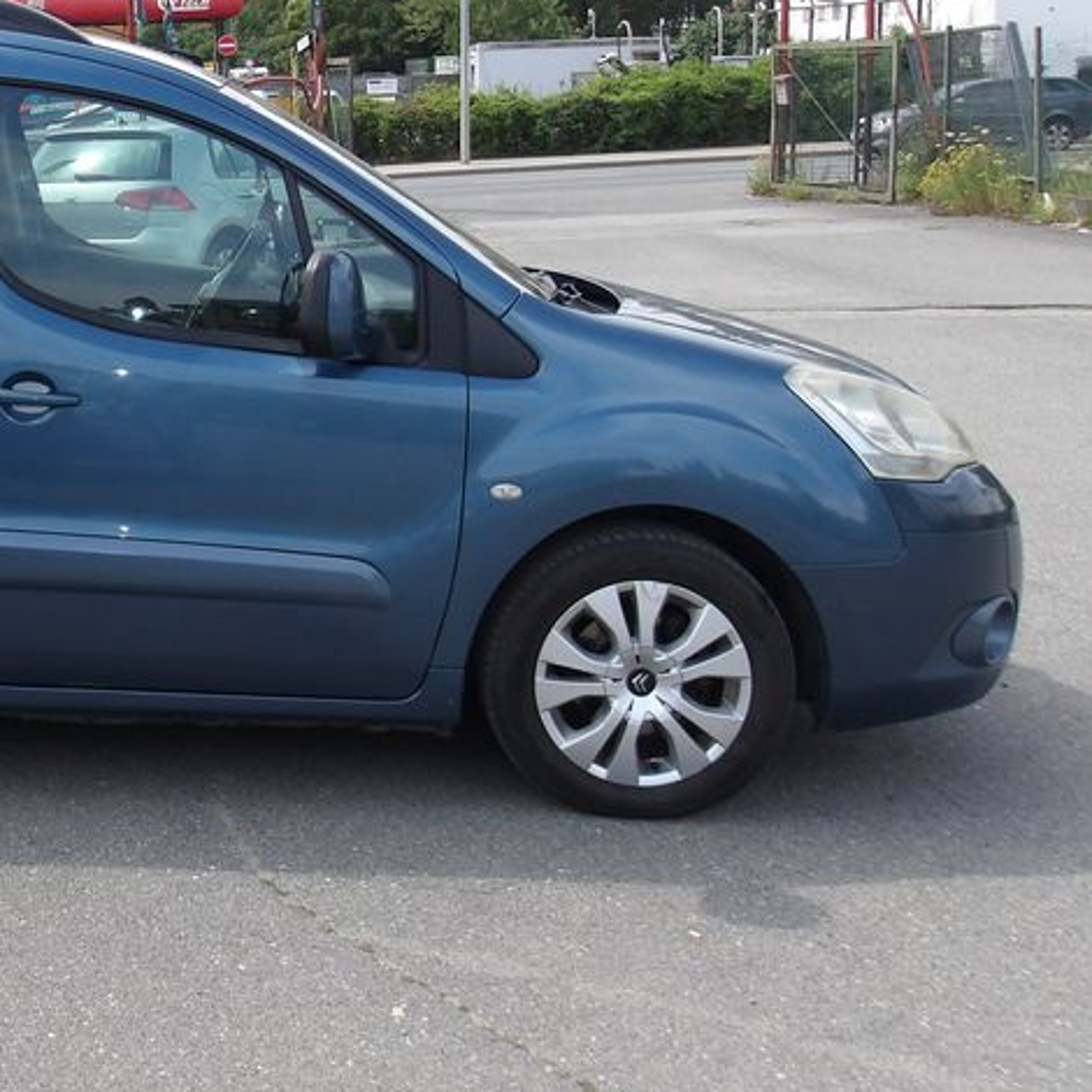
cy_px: 339
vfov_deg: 32.4
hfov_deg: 30.5
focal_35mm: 52
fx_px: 1856
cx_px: 0
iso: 100
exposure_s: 1/607
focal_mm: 4.9
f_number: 3
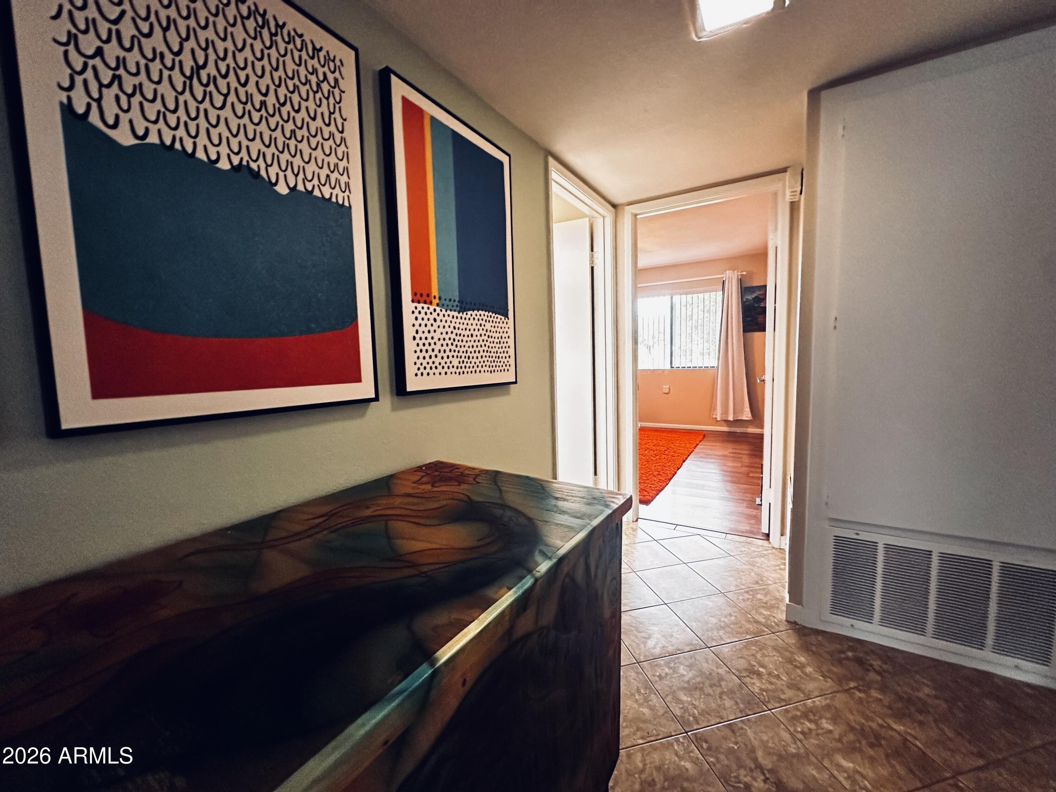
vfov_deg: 85.7
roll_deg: +1.3
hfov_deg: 102.1
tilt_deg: -4.9
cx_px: 528
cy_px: 396
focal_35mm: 14
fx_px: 427
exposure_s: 1/60
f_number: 2.2
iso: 800
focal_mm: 2.22
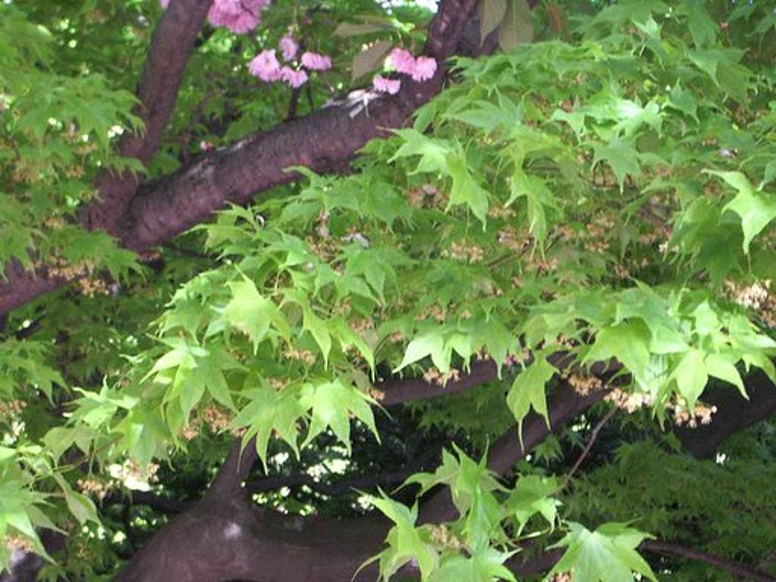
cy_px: 291
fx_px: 2399
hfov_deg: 18.4
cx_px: 388
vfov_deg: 13.8
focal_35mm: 107
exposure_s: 1/50
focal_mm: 17.4
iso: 200
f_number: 4.8
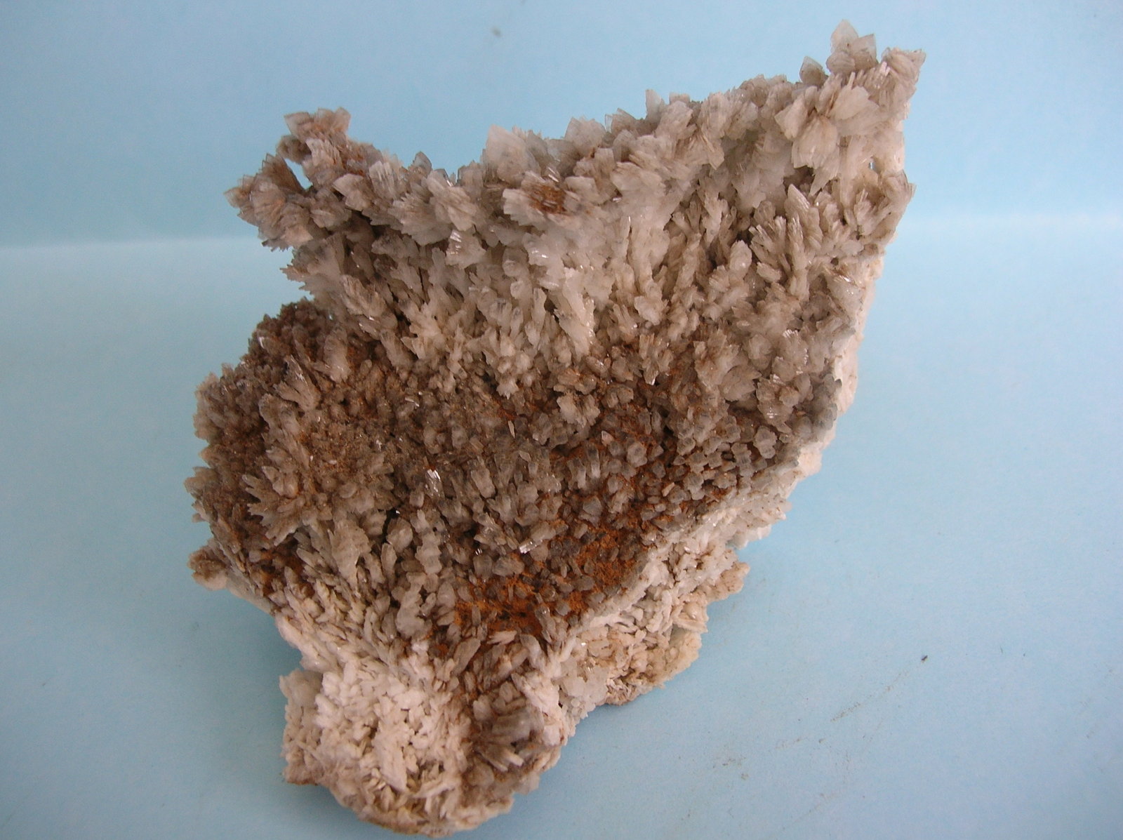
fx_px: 1167
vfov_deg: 39.6
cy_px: 420
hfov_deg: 51.4
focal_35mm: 36
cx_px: 562
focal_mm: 6
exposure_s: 1/9.3
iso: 50
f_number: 2.7
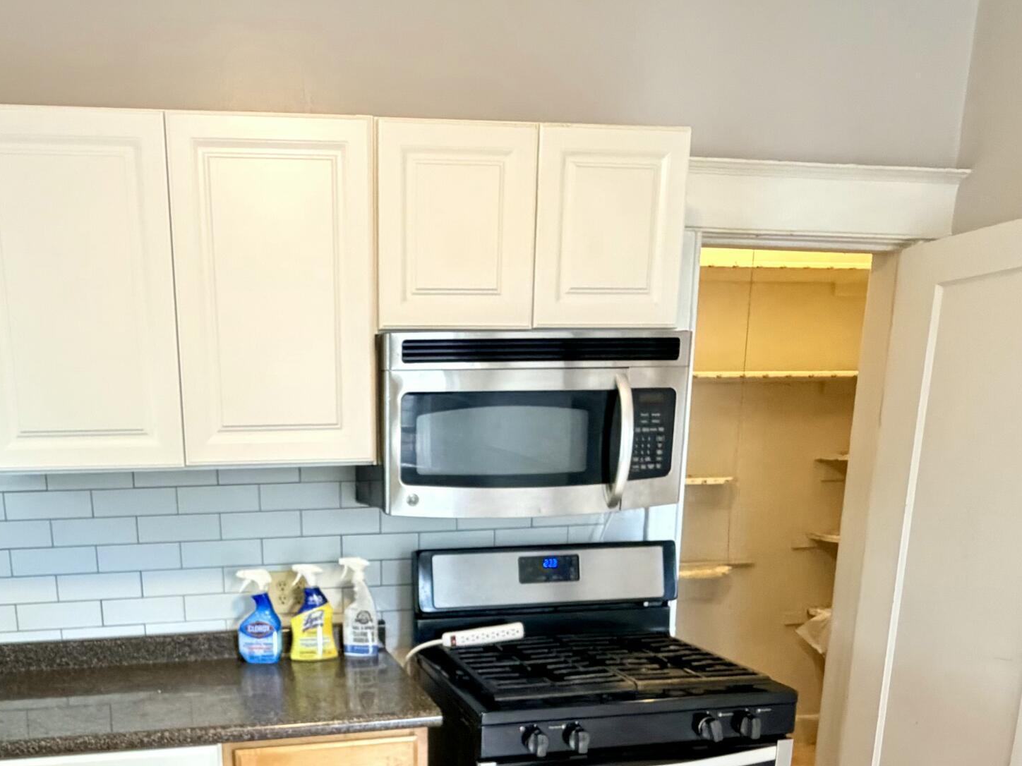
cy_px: 646
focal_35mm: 29
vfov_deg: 45.0
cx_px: 342
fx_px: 856
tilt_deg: -13.9
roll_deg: +2.1
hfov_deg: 60.2
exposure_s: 1/60
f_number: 2.2
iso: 1000
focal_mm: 2.22
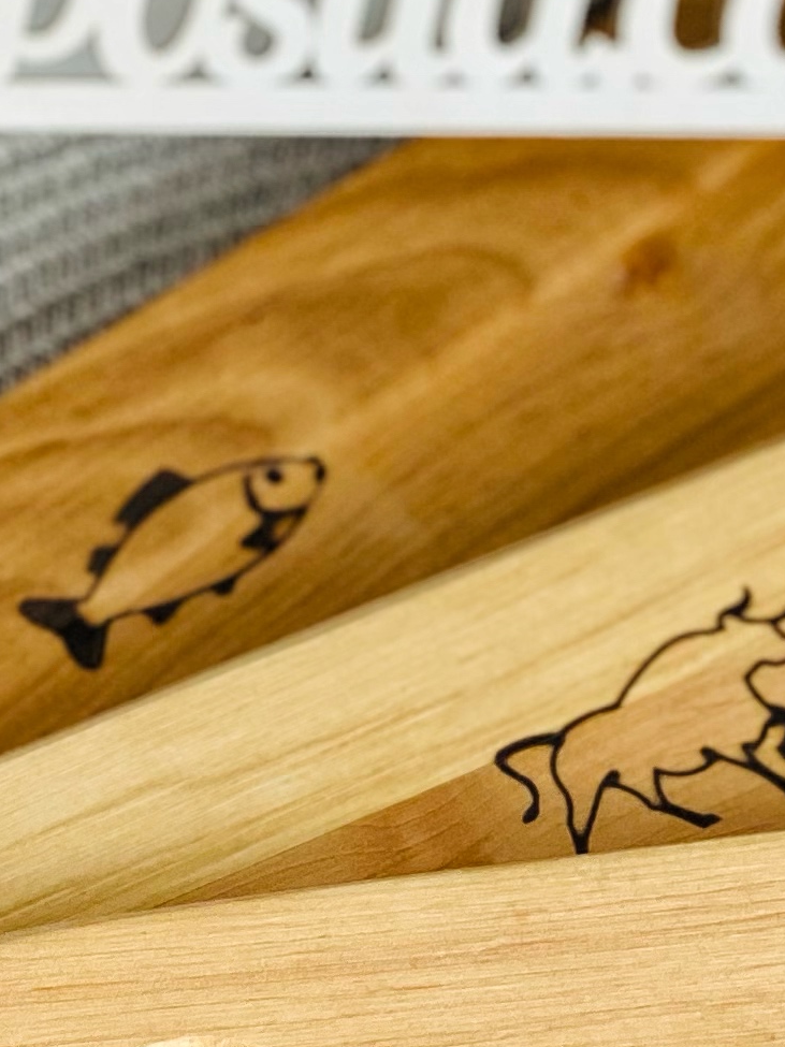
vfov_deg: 9.2
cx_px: 677
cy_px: 741
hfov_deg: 6.9
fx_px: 6502
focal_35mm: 215
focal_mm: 6
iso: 25
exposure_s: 1/122
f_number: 2
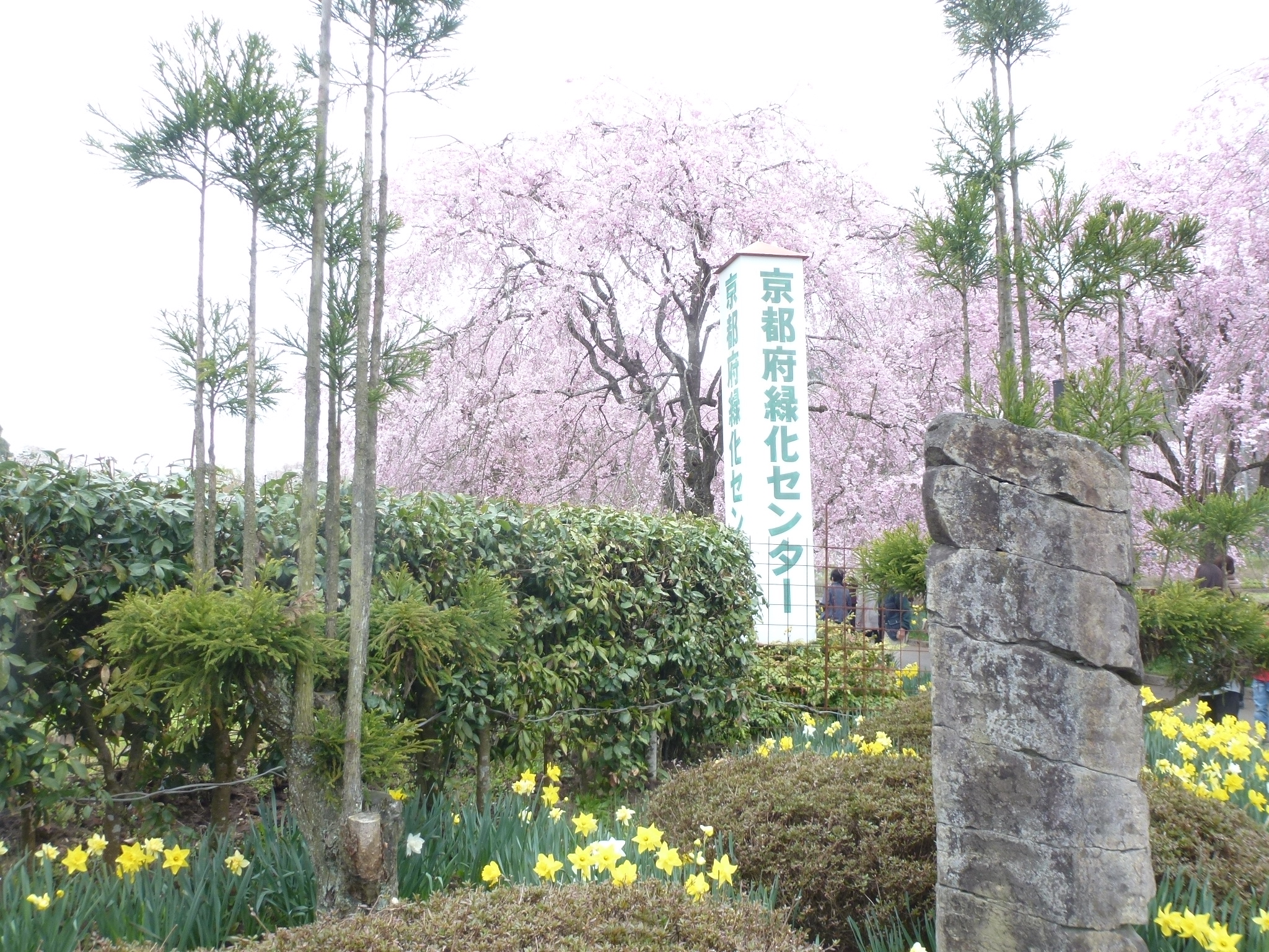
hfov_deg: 60.0
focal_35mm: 30
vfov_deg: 46.8
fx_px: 1100
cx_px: 634
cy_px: 476
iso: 100
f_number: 3.5
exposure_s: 1/160
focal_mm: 5.4
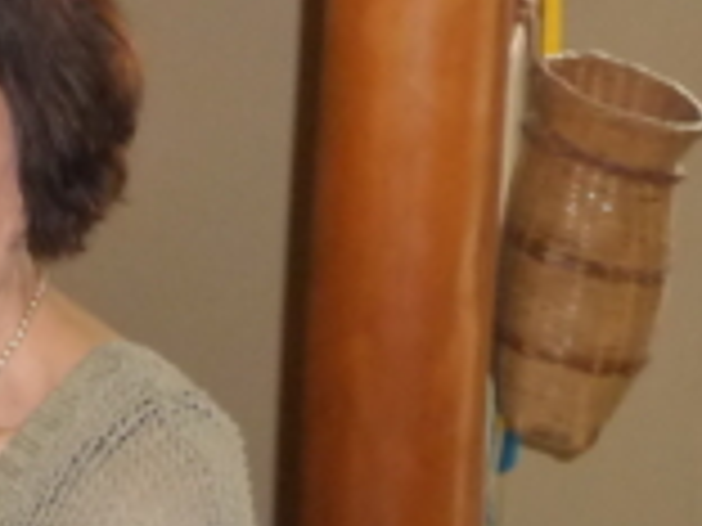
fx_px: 3955
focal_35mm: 195
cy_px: 557
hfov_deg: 9.7
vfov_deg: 7.6
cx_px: -486
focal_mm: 6.3
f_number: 3.8
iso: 320
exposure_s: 1/30
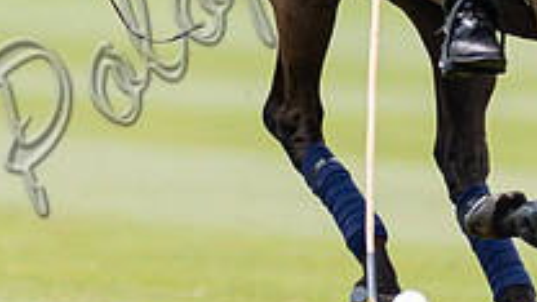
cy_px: -101
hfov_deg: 1.3
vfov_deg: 0.7
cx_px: 511
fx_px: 24505
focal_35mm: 1721
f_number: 2.8
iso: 250
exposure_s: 1/1600
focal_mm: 300
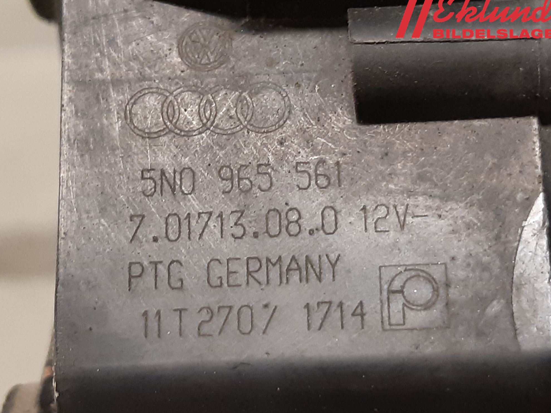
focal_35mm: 27
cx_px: 281
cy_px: 205
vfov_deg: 51.4
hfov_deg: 65.3
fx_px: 430
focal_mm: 3.93
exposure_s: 1/50
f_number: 1.7
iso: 250
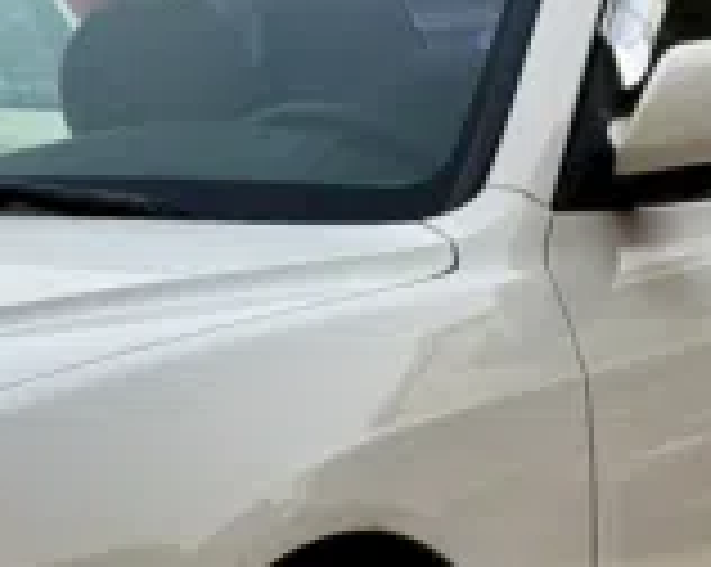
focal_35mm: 190
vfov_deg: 8.1
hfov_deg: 10.1
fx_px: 3993
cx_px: 72
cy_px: 644
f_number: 1.78
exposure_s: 1/381
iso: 64
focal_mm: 6.76
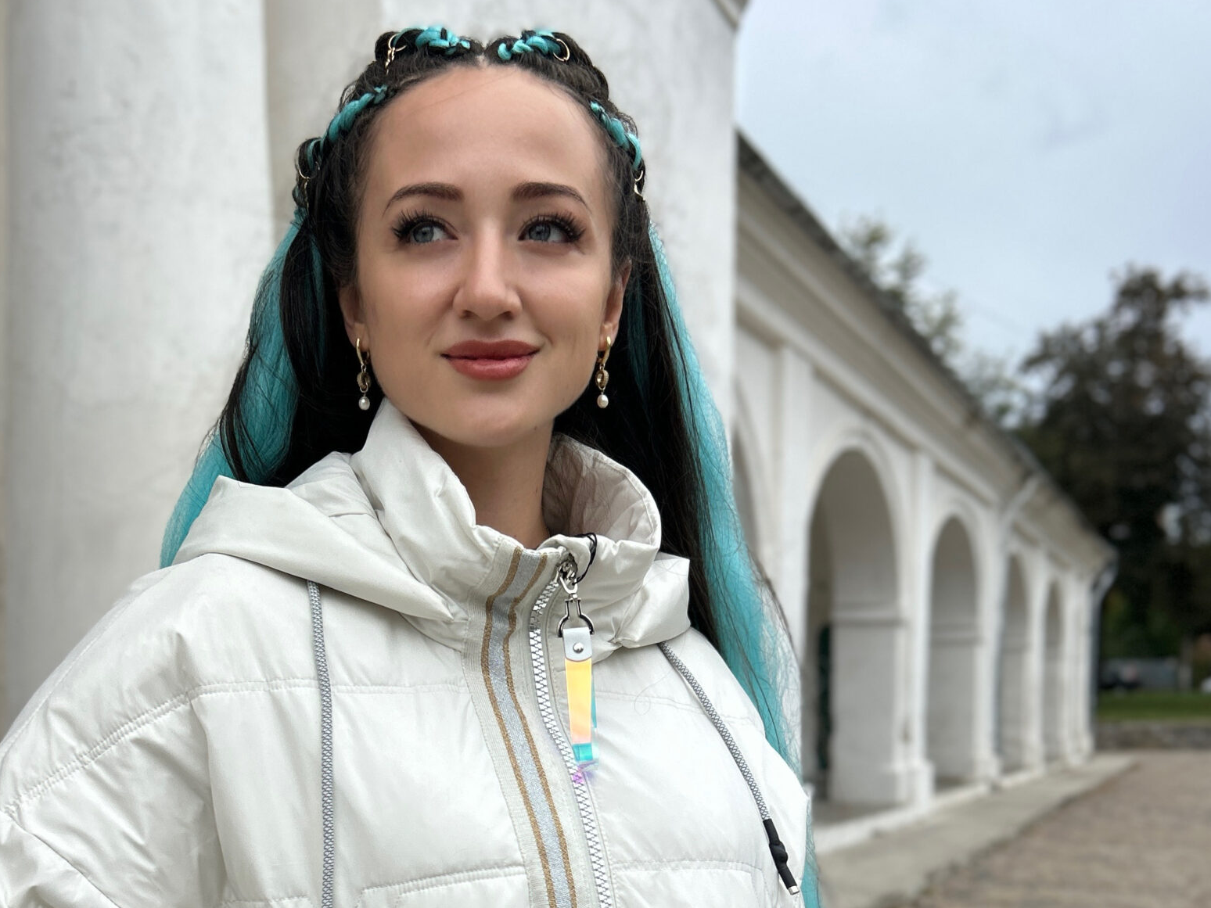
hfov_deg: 43.7
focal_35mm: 43
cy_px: 841
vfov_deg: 31.8
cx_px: 523
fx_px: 1504
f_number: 1.5
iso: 50
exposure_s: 1/1266
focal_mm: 5.7
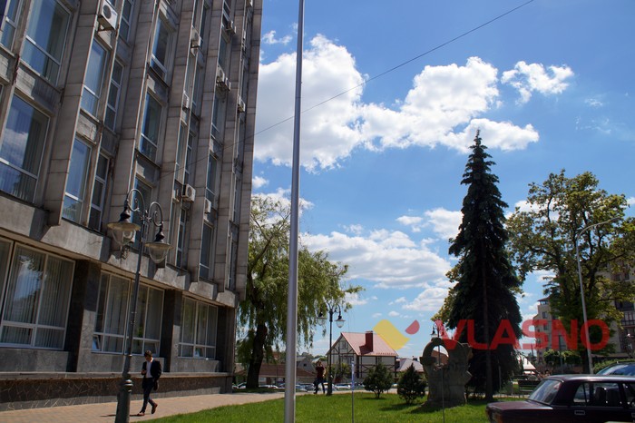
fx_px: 529
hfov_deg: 62.0
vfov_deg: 43.6
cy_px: 212
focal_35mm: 30
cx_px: 318
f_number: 5
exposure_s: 1/1250
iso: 100
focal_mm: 20
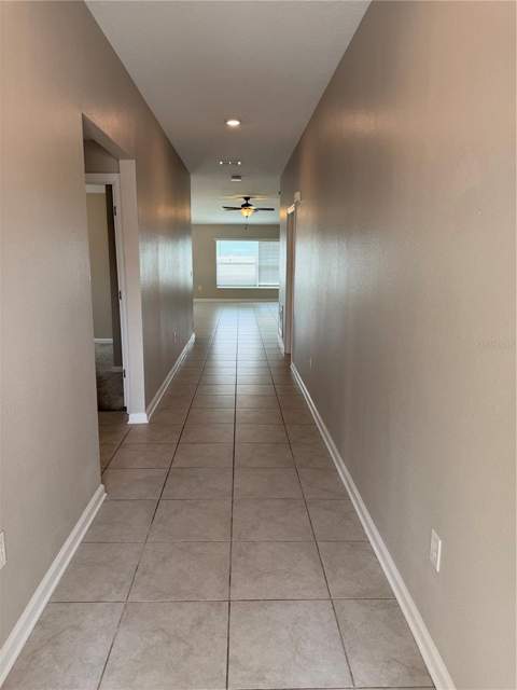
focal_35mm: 24
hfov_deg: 56.8
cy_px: 345
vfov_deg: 71.6
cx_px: 258
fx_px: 478
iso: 100
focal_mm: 6.76
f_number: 1.78
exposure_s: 1/189
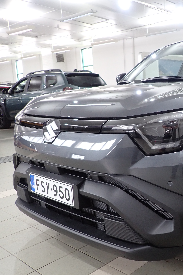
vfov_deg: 50.7
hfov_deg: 32.9
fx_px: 290
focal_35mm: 38
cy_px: 140
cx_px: 172
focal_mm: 4.5
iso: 200
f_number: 2
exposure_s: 1/60
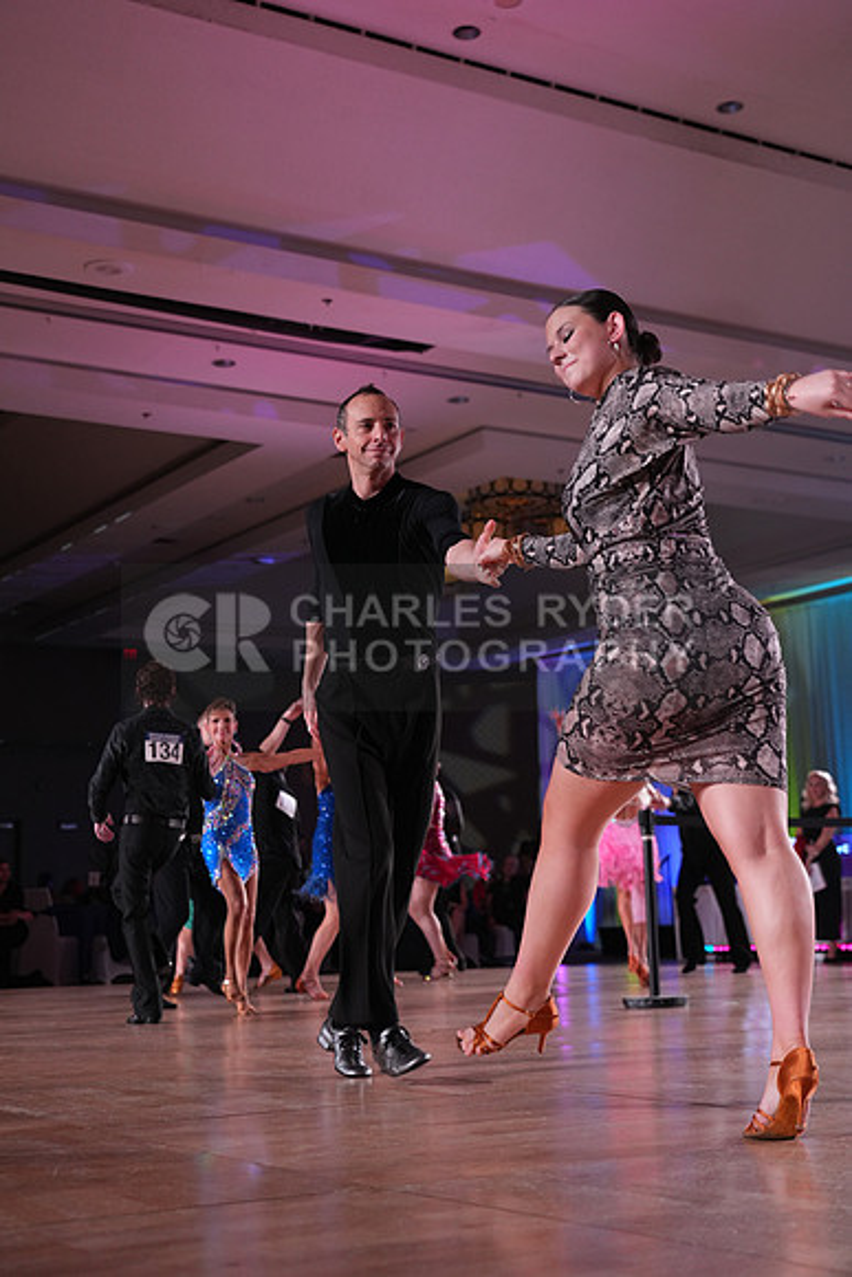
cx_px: 426
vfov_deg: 41.1
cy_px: 638
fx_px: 1703
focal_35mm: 48
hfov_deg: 28.1
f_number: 4
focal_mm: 48
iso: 1600
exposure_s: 1/400
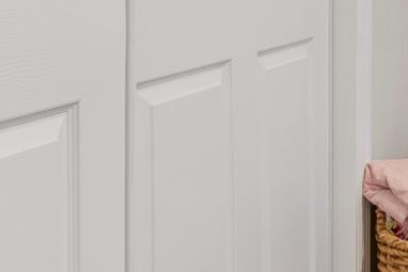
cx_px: 640
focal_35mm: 69
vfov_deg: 18.6
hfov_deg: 22.8
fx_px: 783
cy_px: -57
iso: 500
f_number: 8
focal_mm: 16.5
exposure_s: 1/2.5
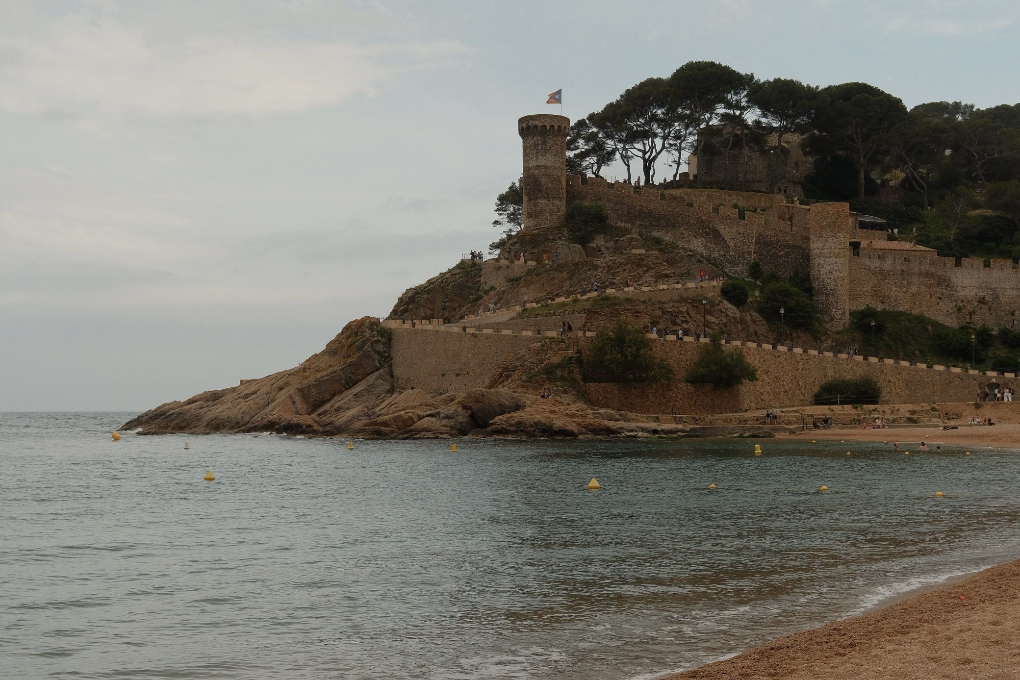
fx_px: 963
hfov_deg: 55.8
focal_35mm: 34
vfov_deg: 38.9
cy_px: 340
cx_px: 510
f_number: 6.4
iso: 320
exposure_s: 1/1000
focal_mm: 22.9
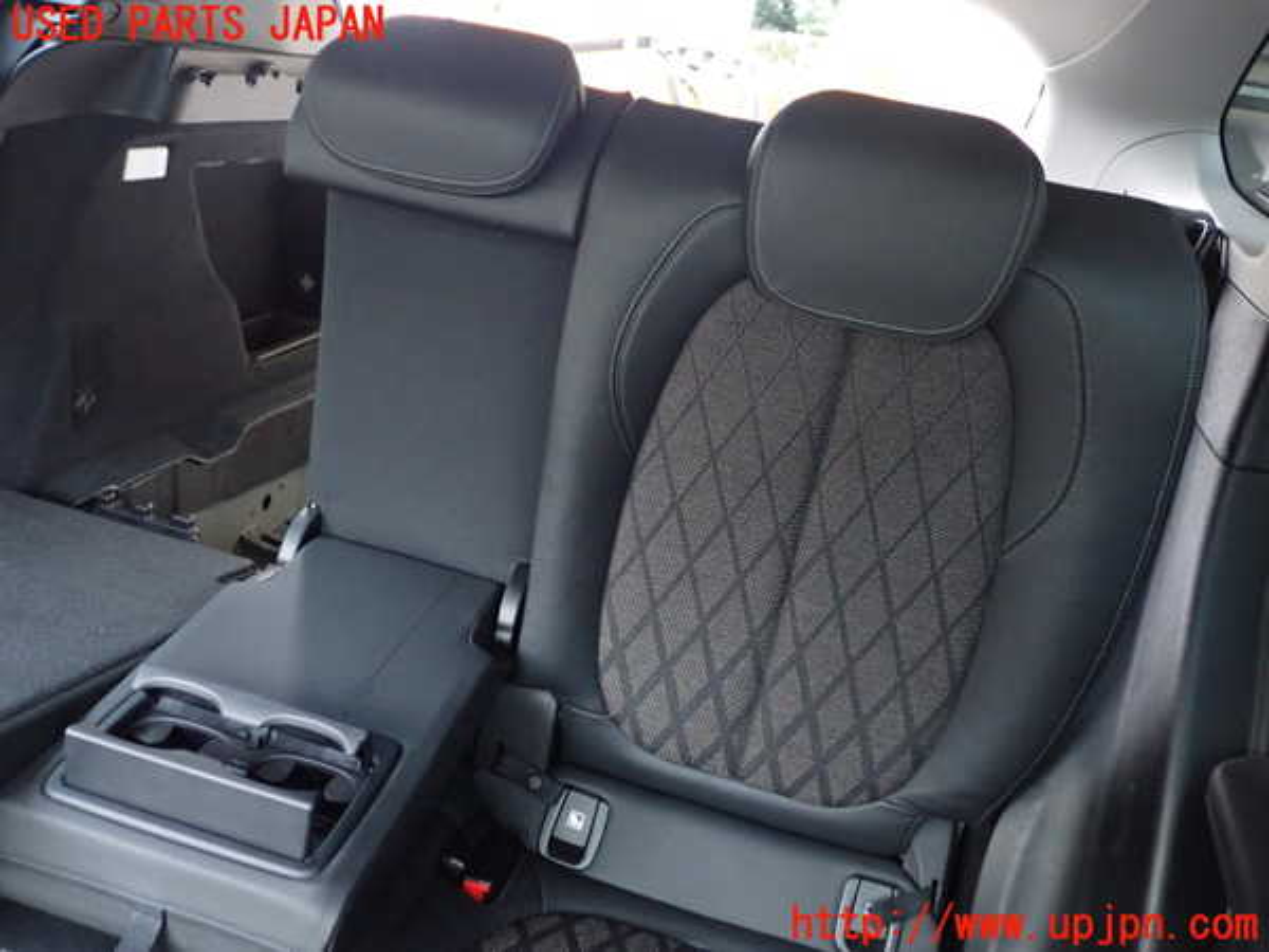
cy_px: 476
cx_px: 634
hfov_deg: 60.0
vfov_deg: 46.8
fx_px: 1100
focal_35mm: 30
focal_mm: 5.4
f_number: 2.3
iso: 800
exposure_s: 1/13
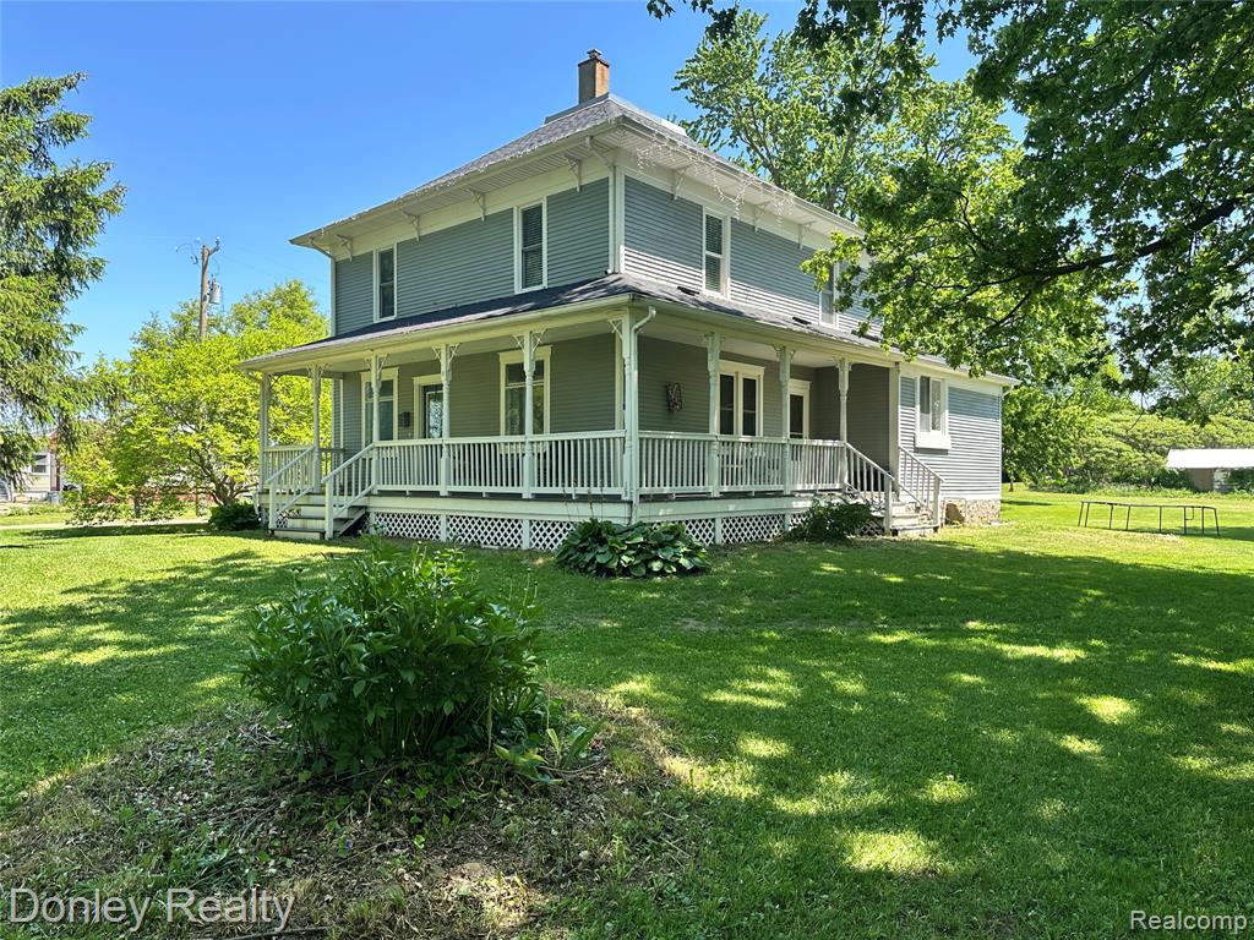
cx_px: 627
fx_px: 869
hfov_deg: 71.6
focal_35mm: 24
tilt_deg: +0.6
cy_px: 470
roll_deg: -0.2
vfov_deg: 56.8
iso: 80
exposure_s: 1/1019
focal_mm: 6.86
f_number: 1.78
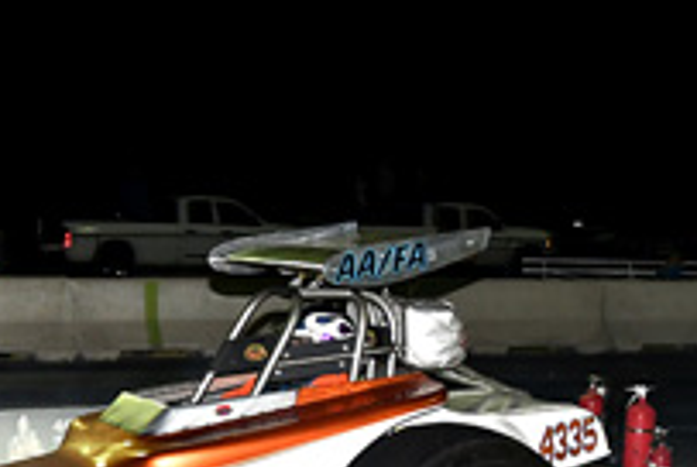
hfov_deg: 33.1
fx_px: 1144
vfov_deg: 21.9
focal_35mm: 59
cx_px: 155
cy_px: 501
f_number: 3.5
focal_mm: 16
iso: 1000
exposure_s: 1/250
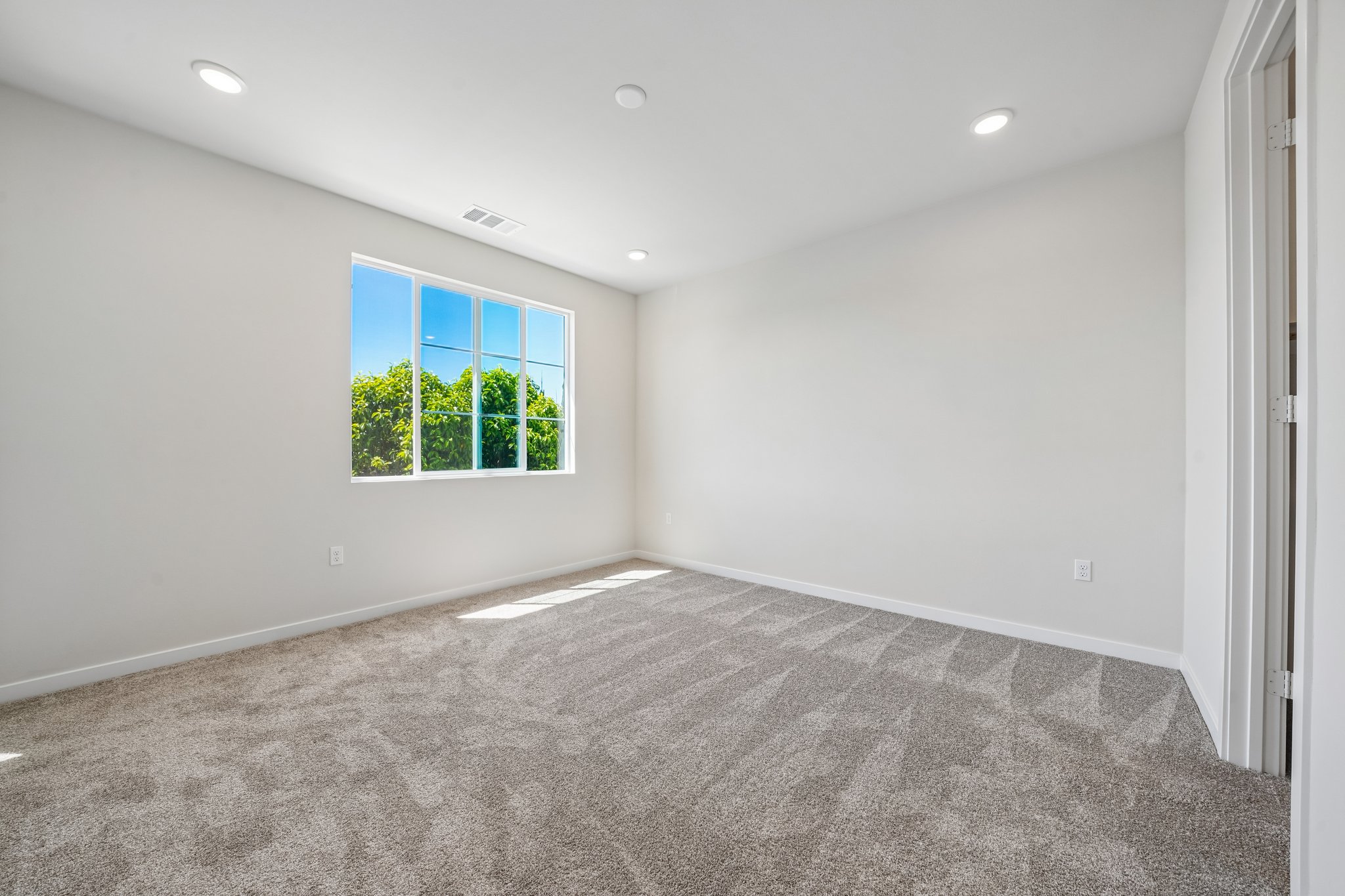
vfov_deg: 90.0
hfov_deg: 112.6
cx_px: 672
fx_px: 448
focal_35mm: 12
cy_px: 448
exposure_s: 1/30
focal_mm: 12
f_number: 8
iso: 160
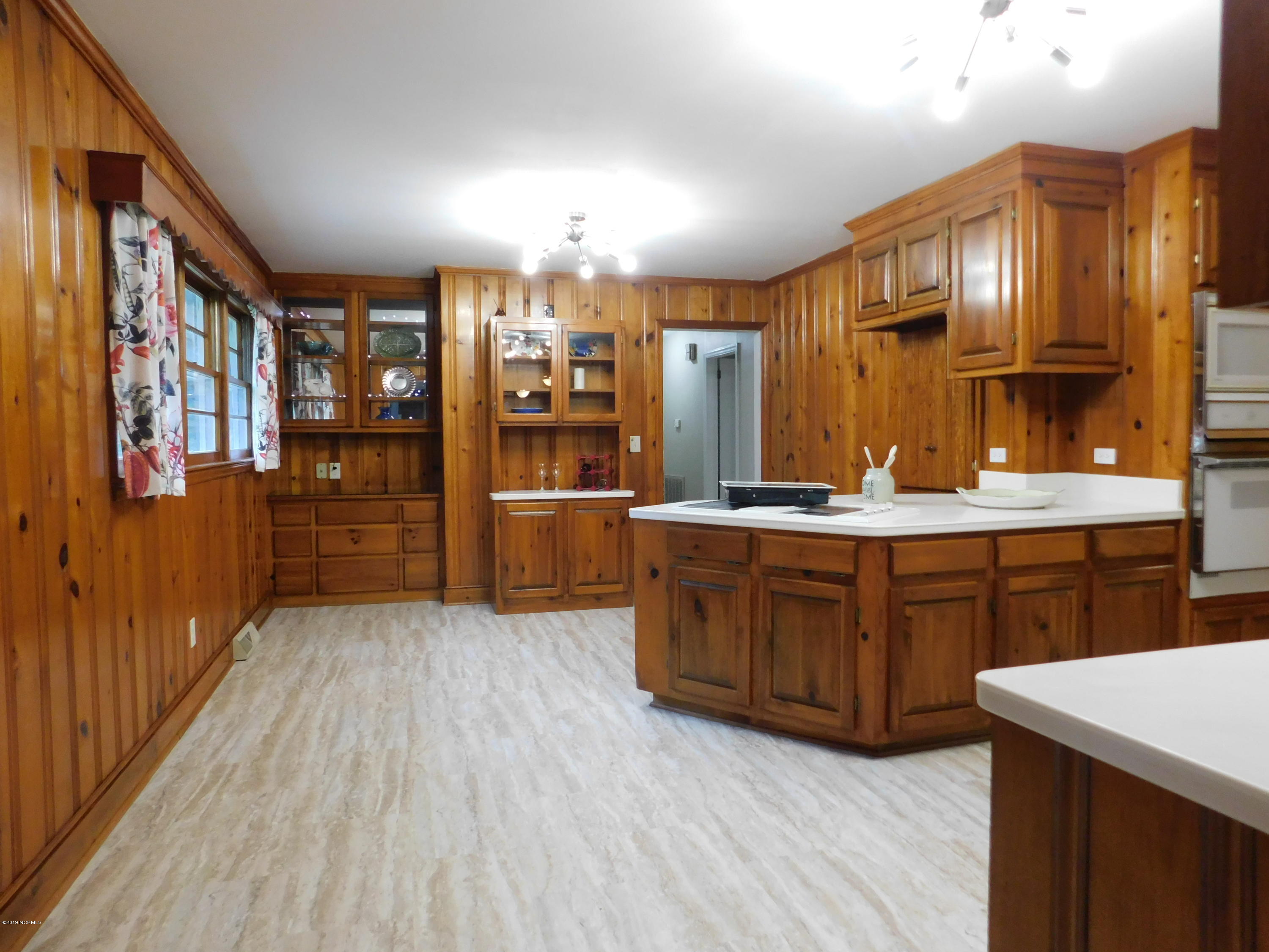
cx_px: 634
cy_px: 476
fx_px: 843
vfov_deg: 58.9
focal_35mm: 23
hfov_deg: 73.9
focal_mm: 4
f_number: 3
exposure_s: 1/30
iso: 280
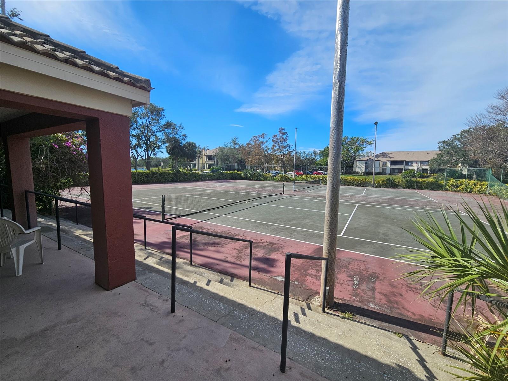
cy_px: 190
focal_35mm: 13
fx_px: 191
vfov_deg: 89.9
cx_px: 254
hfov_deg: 106.2
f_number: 2.2
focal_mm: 2.2
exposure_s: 1/2579
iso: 50
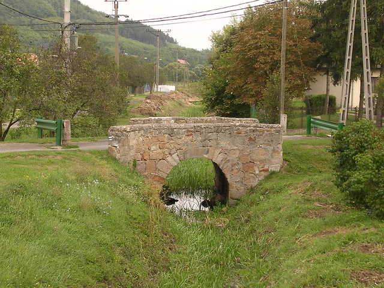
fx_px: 1054
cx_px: 192
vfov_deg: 15.6
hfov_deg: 20.7
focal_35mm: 95
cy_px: 144
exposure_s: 1/105
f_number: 4.4
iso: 100
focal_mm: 14.5
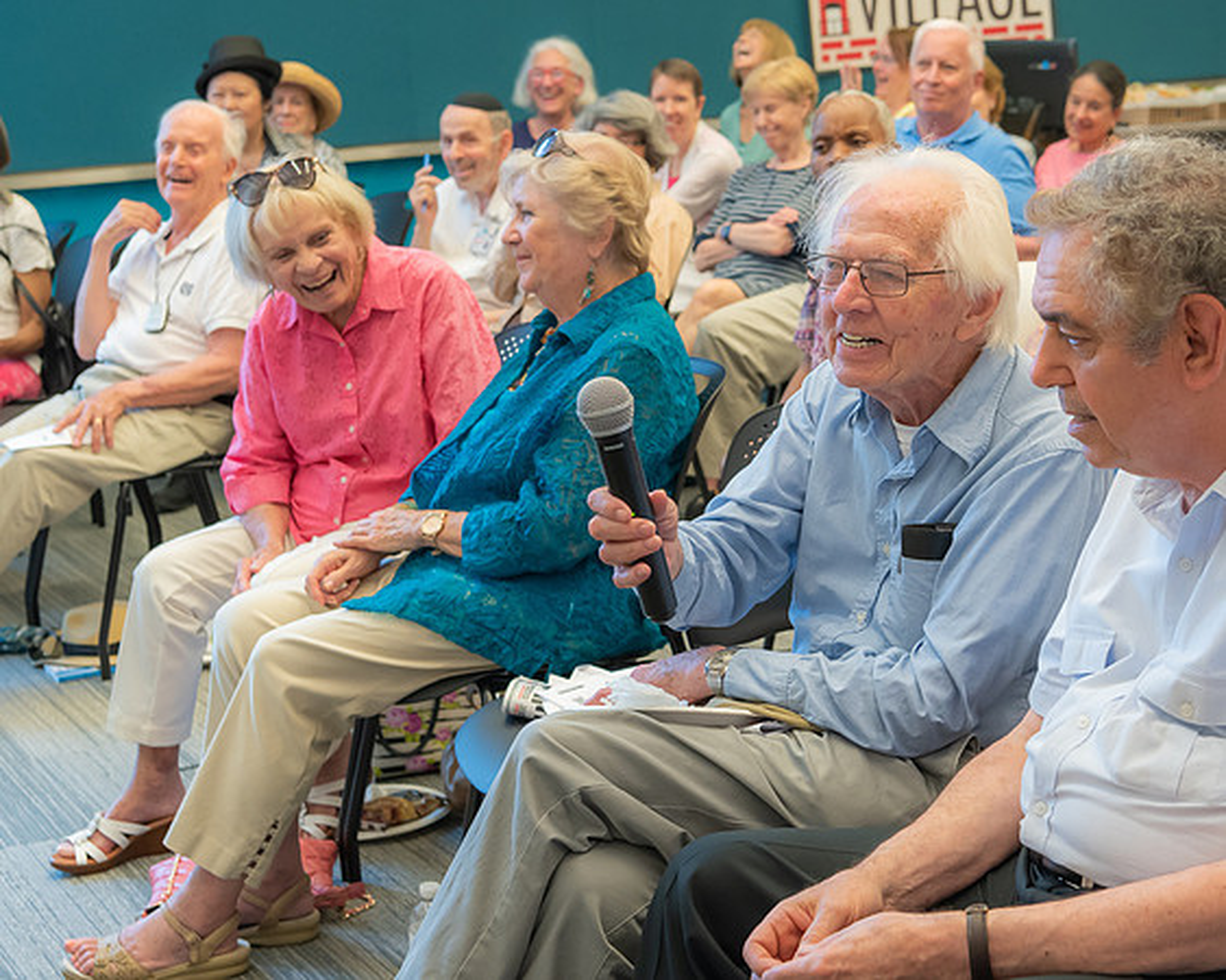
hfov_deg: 28.1
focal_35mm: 67
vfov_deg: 22.7
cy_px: 470
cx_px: 783
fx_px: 2439
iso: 640
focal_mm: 50
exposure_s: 1/60
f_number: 5.6
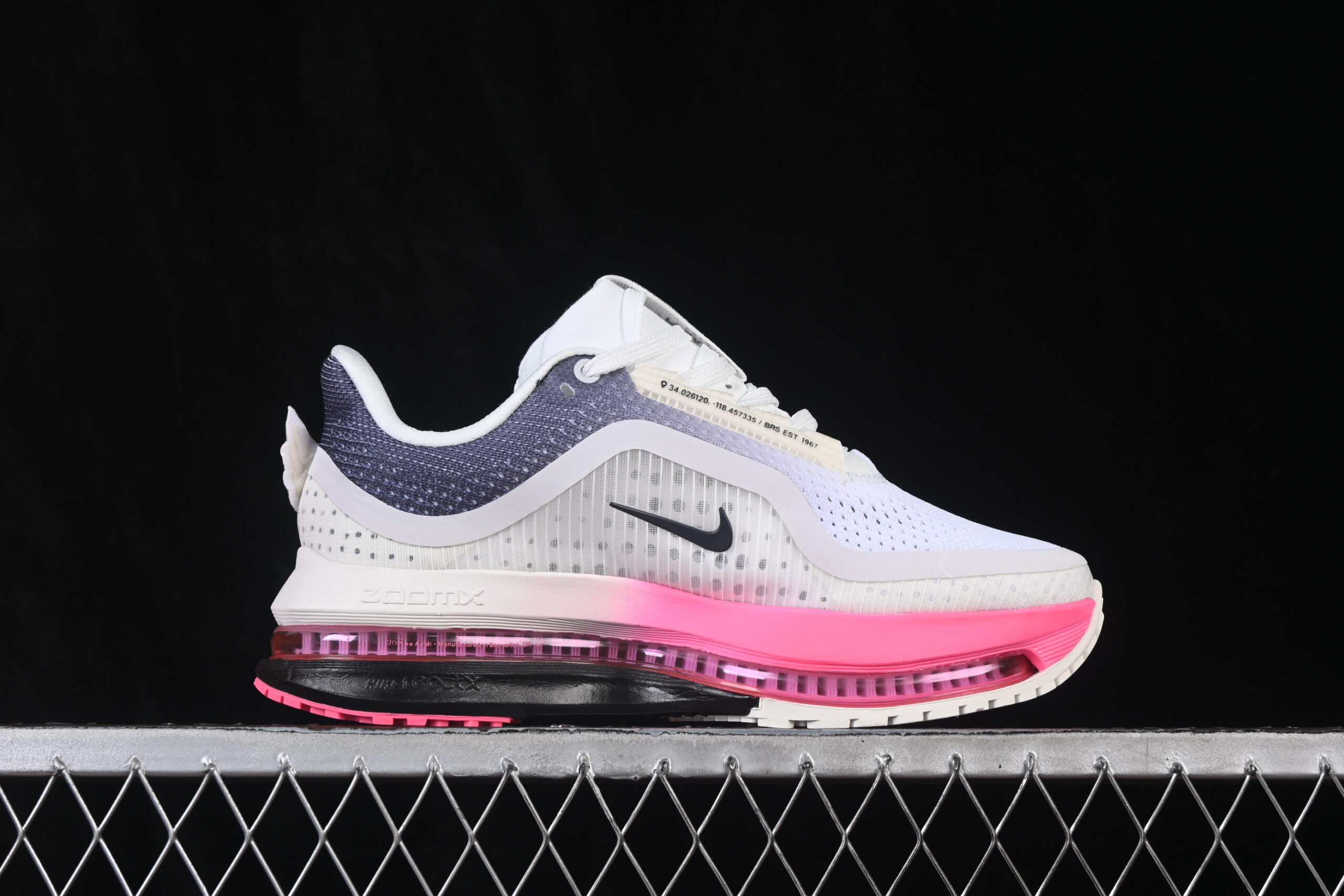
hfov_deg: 27.0
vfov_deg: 18.2
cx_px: 672
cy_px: 448
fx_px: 2800
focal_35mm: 75
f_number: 8
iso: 160
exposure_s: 1/80
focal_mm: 50
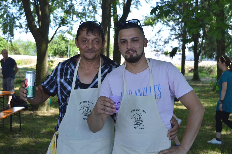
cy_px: 77
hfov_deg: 38.9
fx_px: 328
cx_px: 116
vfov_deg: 26.4
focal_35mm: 51
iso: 110
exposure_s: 1/125
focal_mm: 34
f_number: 5.6
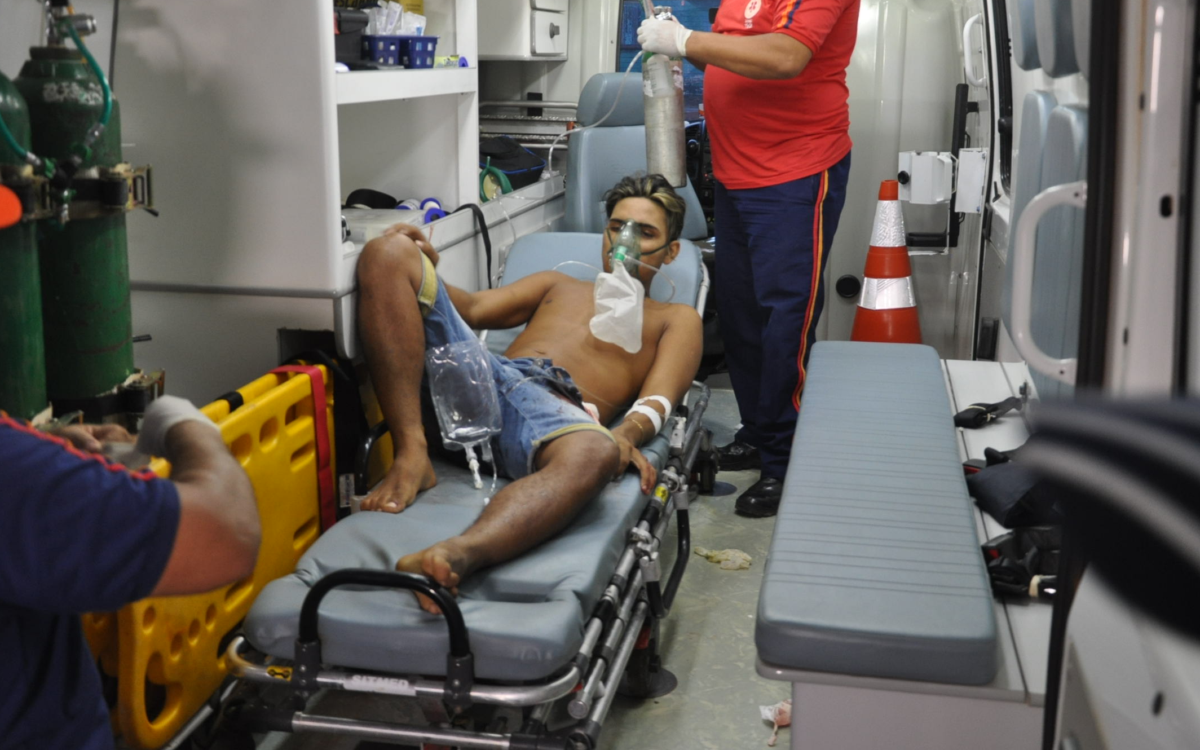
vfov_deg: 32.0
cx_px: 599
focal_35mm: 40
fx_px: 1308
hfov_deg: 49.3
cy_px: 376
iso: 800
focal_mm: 26
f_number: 4
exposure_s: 1/40
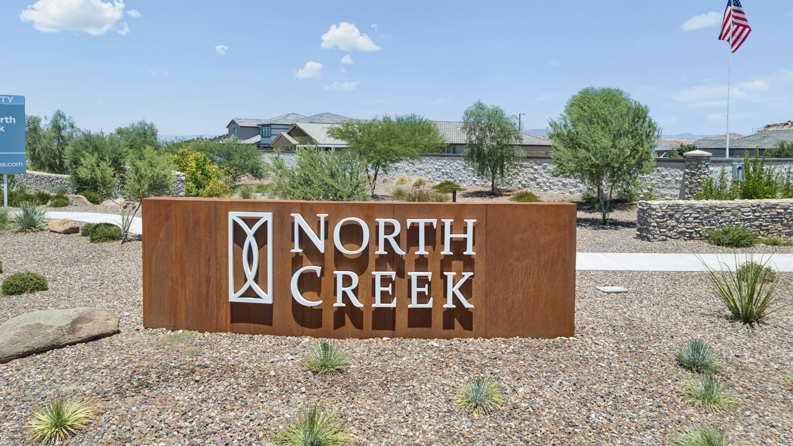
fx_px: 505
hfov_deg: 76.3
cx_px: 381
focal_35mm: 24
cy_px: 227
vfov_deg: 47.7
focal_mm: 8.4
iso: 100
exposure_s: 1/1600
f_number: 2.8
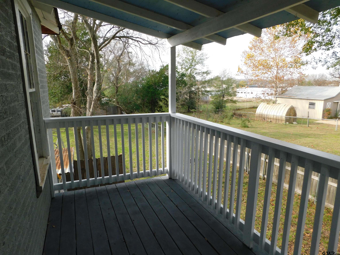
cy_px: 128
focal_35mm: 23
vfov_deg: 58.9
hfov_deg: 73.9
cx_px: 170
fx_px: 226
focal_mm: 4
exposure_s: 1/400
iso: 125
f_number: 3
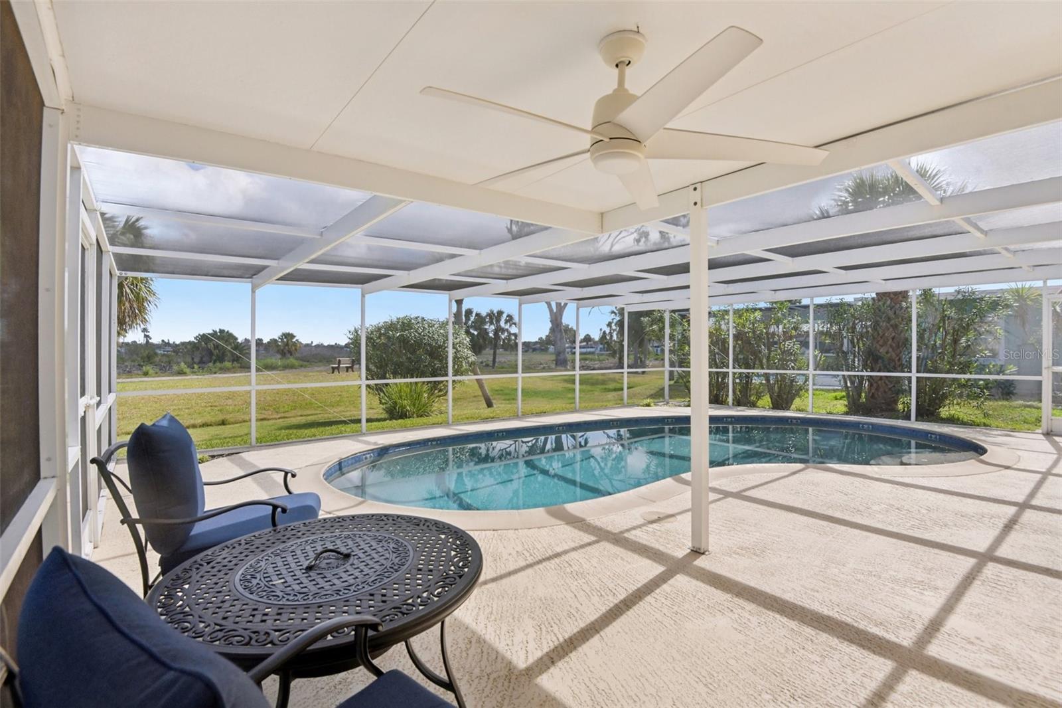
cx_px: 531
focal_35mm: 17
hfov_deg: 93.3
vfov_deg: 70.4
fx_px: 501
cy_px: 354
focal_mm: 17
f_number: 8
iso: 400
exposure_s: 1/1250
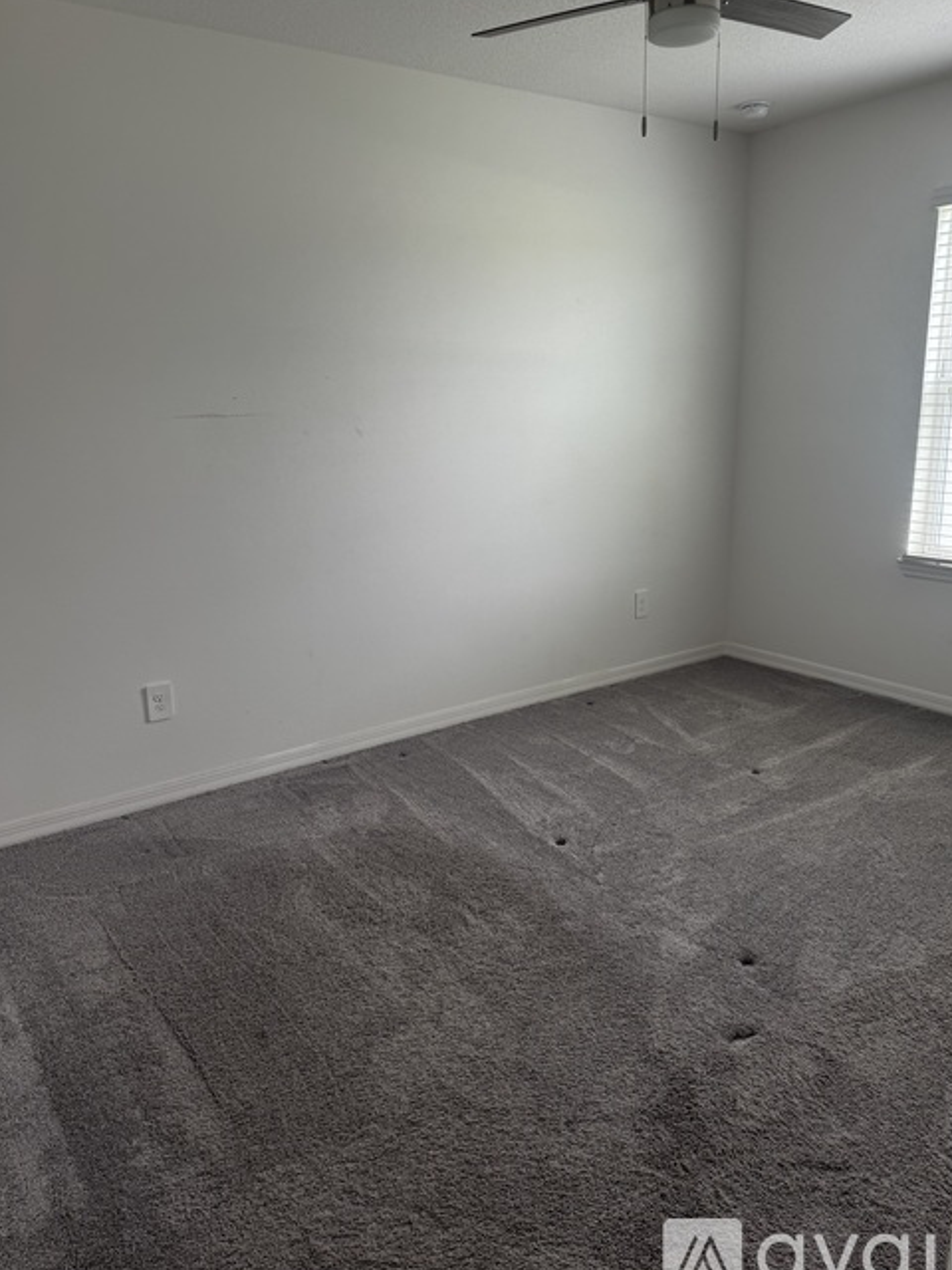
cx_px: 488
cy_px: 636
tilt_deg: -13.1
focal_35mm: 25
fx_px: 917
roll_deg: +1.3
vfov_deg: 69.4
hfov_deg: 54.9
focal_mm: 6.76
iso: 100
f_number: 1.78
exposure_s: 1/121
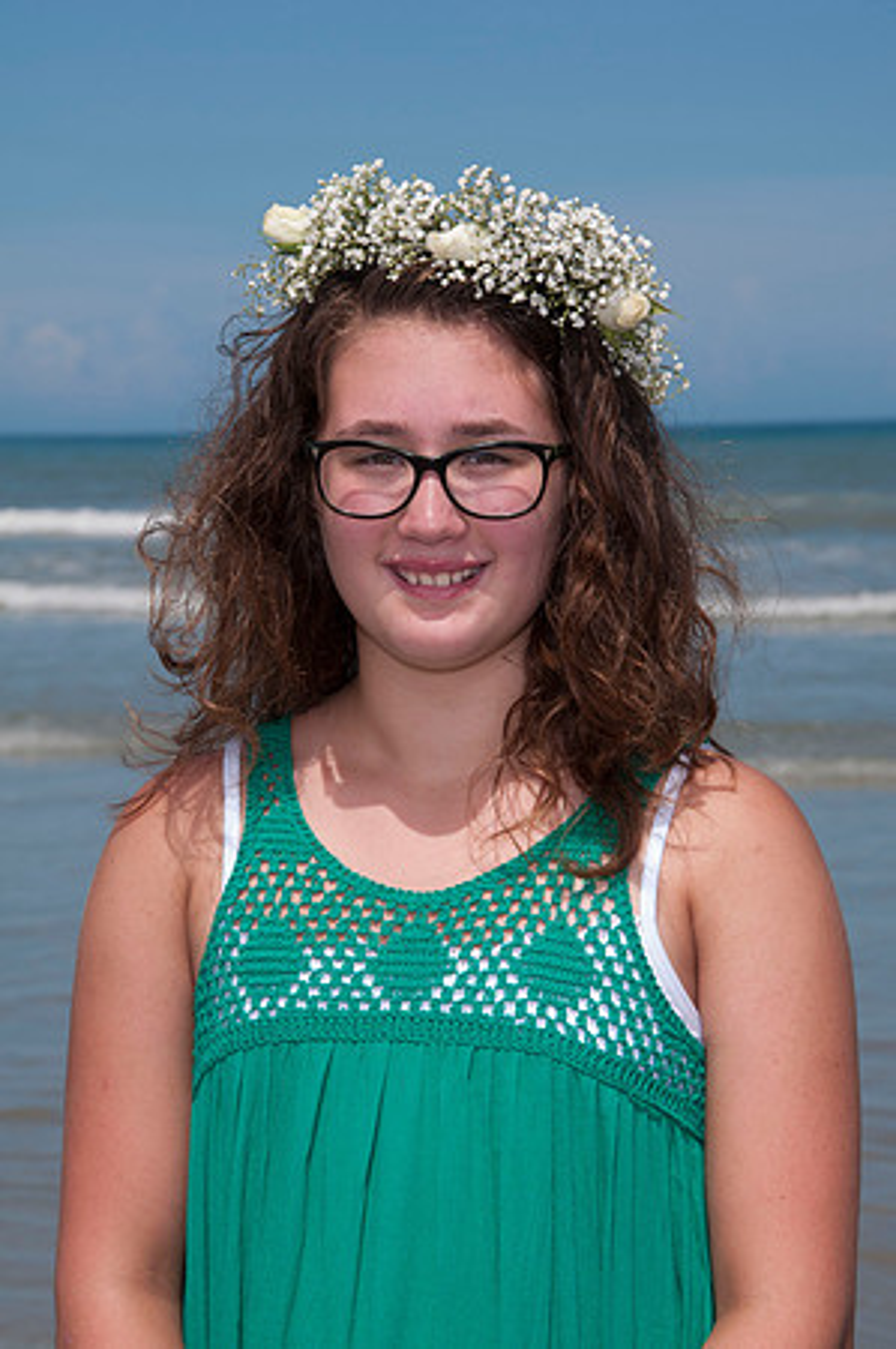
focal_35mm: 120
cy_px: 674
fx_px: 4490
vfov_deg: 17.1
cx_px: 448
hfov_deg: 11.4
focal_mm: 80
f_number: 11
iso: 100
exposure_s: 1/250
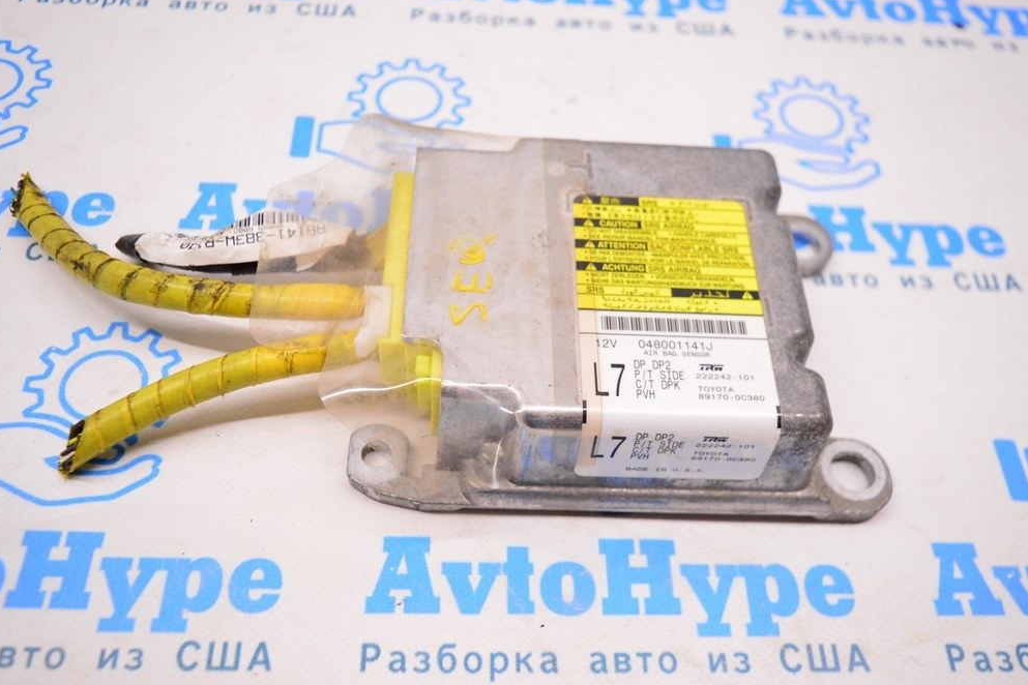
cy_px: 343
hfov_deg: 55.8
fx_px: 971
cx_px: 499
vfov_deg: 38.9
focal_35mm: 34
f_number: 3.8
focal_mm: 22
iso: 3200
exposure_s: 1/400
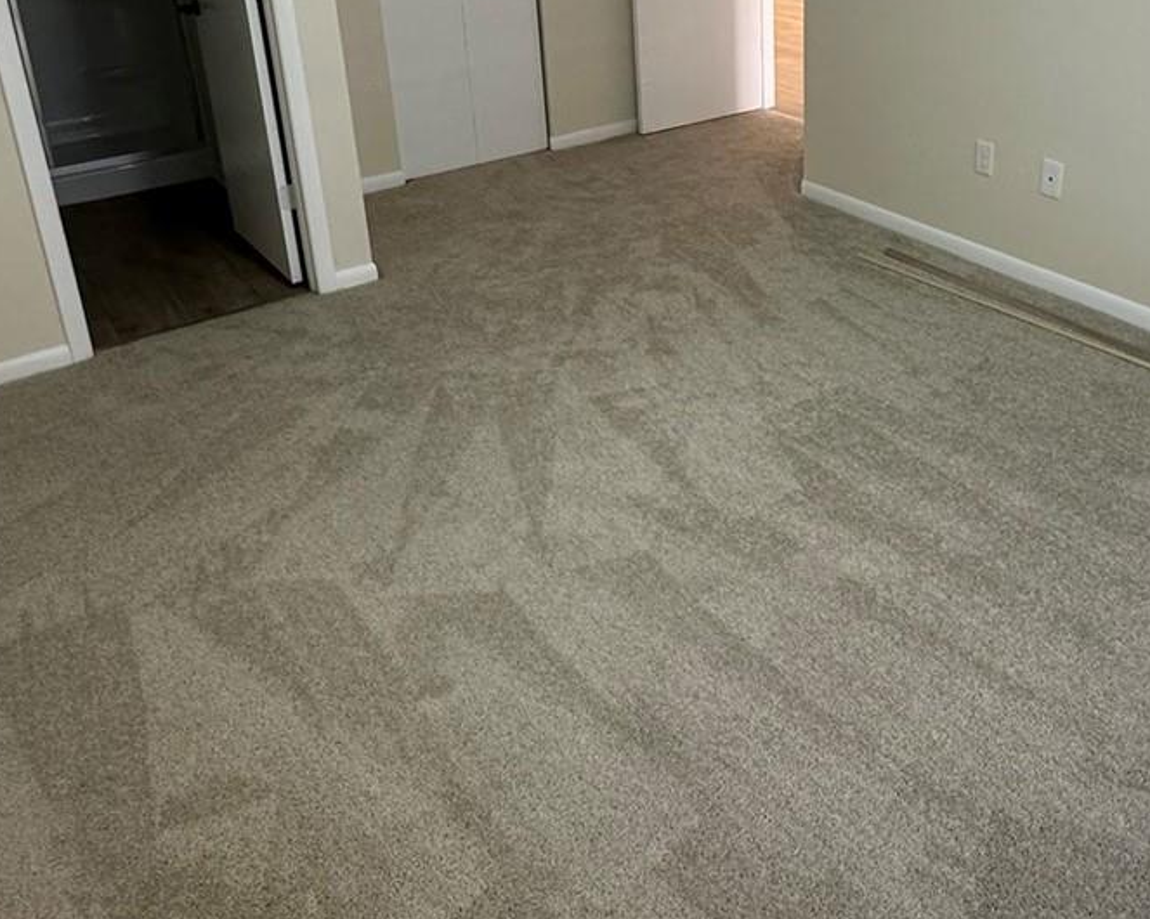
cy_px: 189
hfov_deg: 53.6
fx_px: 1123
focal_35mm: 33
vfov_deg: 42.6
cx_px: 725
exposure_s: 1/60
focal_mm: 2.22
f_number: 2.2
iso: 200
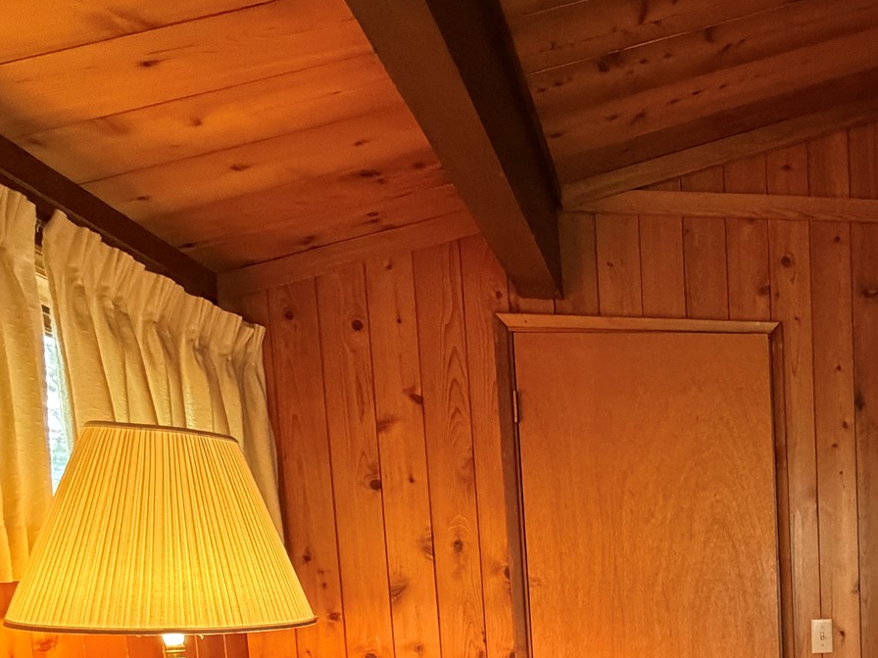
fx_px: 812
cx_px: 833
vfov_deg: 39.2
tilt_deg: -4.3
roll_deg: +2.0
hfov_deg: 48.9
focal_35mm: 32
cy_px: 651
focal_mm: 2.22
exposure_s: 1/60
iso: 800
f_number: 2.2
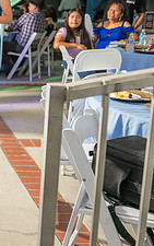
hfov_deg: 17.1
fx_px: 422
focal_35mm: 63
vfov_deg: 32.1
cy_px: 79
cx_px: -120
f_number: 2.8
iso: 250
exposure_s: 1/125
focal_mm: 24
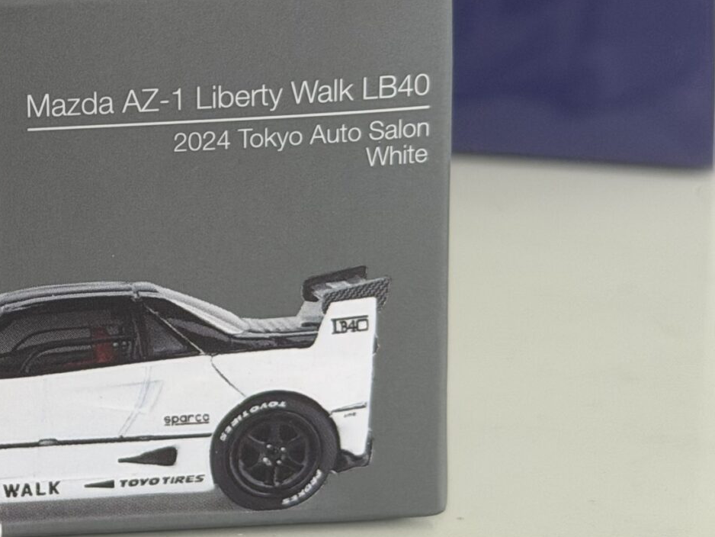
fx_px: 2707
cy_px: 107
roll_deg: +1.8
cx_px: -188
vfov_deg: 11.3
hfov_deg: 14.5
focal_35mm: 131
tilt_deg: -14.0
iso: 160
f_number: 1.78
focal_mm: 6.76
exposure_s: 1/60
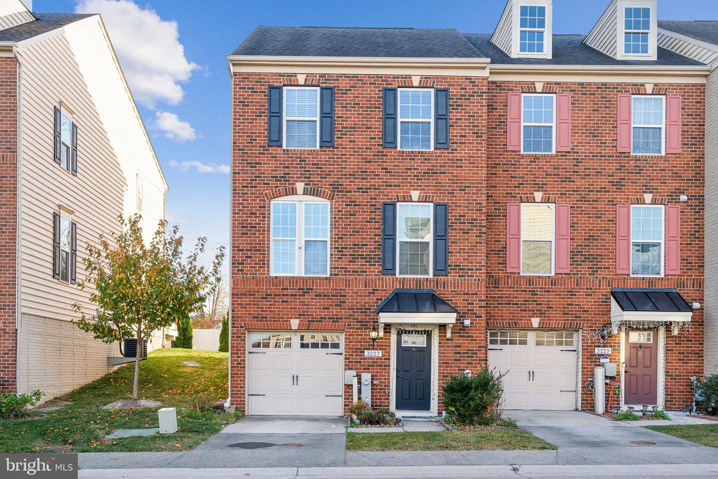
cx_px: 359
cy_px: 240
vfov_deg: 42.3
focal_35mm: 31
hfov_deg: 60.3
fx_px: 618
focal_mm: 31
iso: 200
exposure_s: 1/125
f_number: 7.1
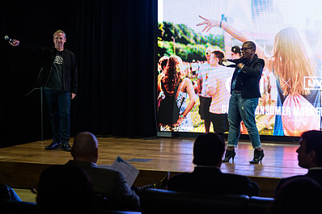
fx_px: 626
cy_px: 67
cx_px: 213
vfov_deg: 19.4
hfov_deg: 28.7
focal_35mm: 70
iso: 1250
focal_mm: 48
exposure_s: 1/200
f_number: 3.2
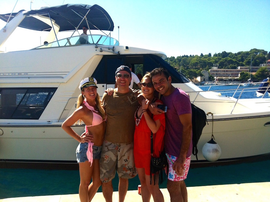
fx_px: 273
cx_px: 135
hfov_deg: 52.7
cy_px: 101
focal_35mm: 35
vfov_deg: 40.6
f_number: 2.8
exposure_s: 1/1080
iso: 80
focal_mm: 3.85
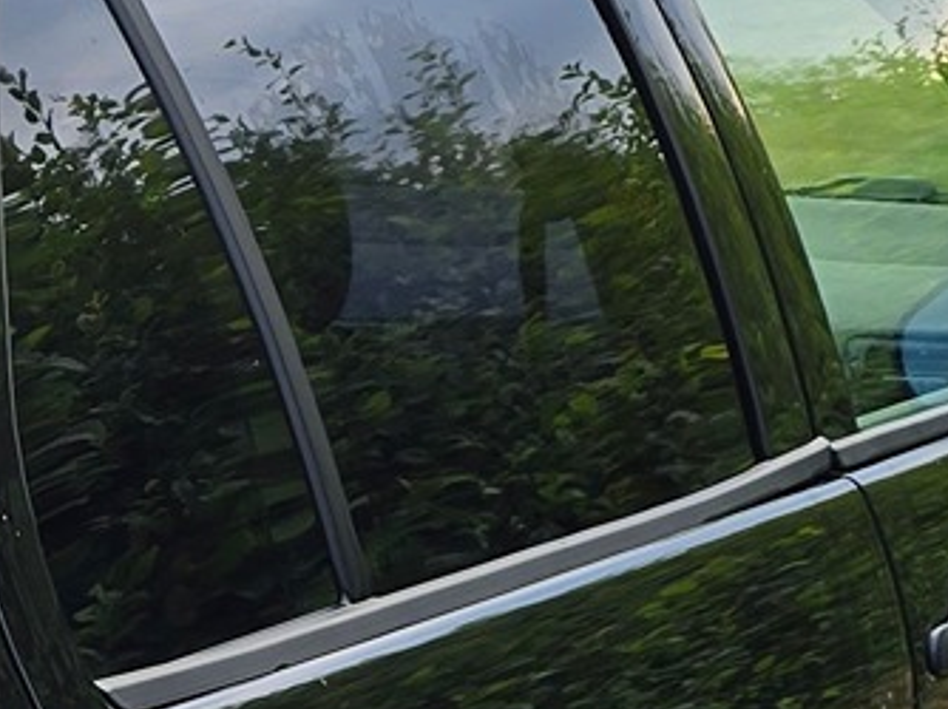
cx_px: -627
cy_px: 1072
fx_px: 3804
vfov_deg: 10.3
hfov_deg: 13.1
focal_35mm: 139
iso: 20
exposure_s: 1/180
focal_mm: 6.3
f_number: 1.7
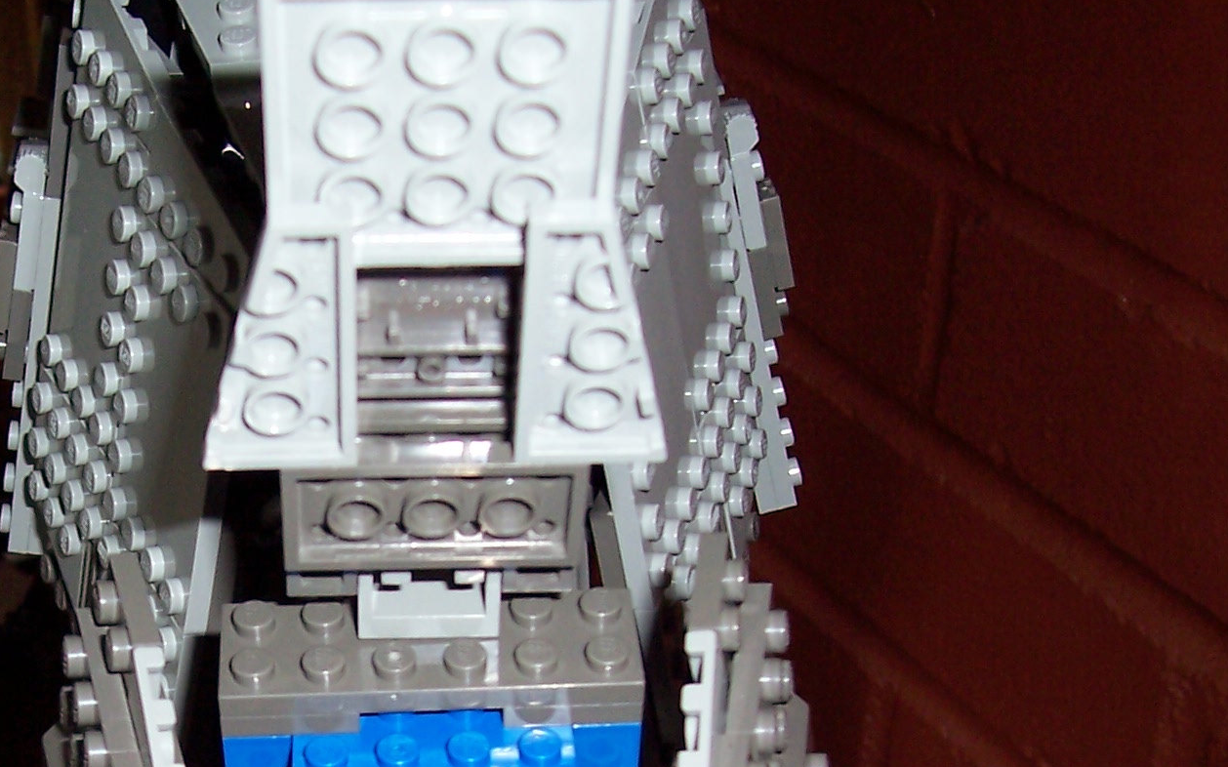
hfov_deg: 30.6
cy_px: 793
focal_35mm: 66
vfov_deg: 19.1
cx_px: 326
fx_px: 2209
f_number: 2.7
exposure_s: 1/60
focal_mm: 5.6
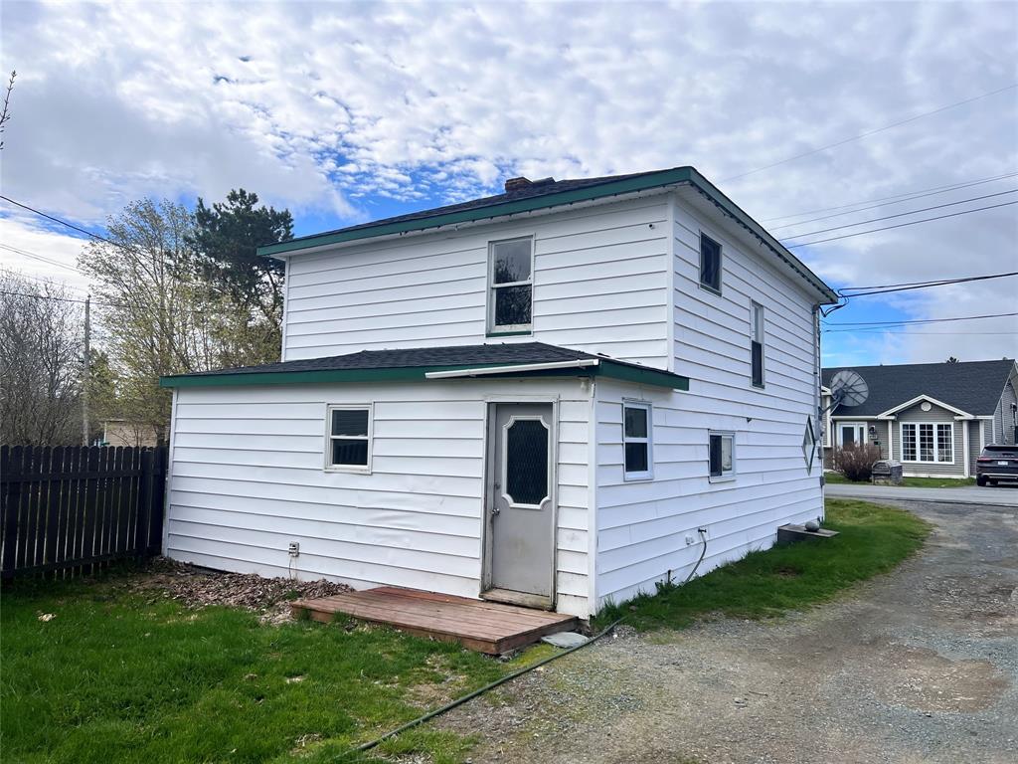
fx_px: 765
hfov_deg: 67.3
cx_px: 509
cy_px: 382
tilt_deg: +7.1
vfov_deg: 53.1
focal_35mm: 26
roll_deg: -0.7
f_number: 1.5
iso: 50
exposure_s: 1/5319
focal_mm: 5.7
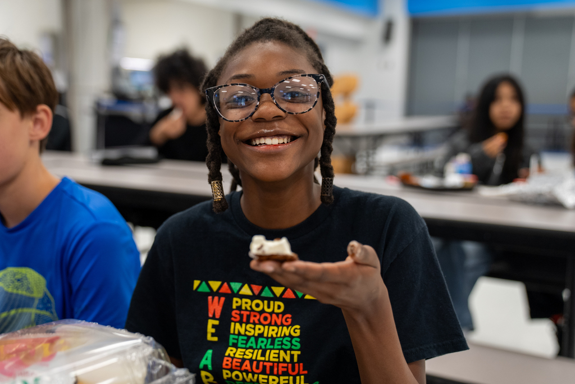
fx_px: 719
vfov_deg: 29.9
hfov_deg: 43.6
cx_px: 288
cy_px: 192
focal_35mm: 45
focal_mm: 45
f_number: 2.8
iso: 500
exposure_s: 1/125
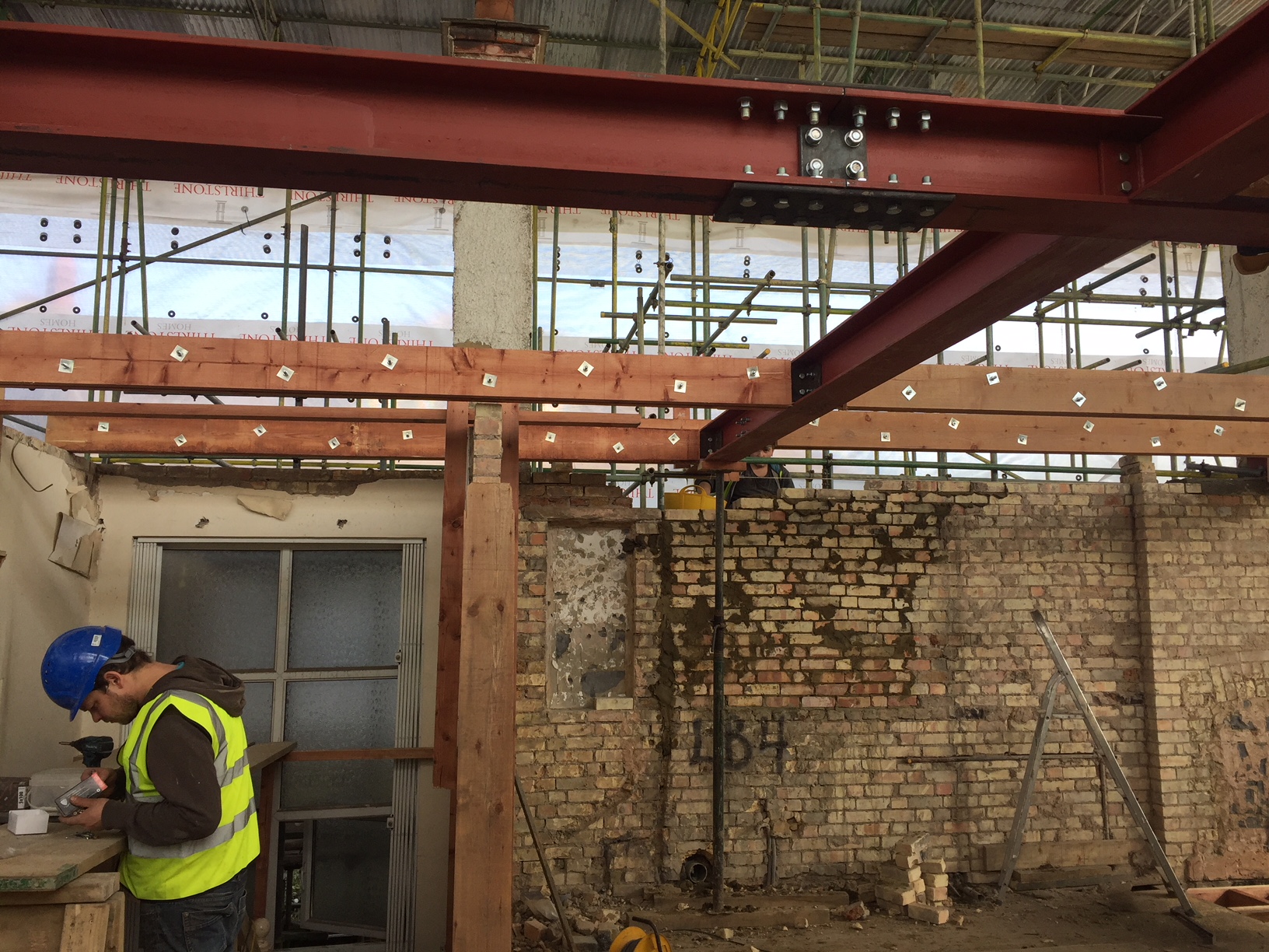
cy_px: 476
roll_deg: +0.3
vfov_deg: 48.2
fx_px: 1063
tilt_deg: +6.2
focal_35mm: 29
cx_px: 634
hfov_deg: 61.7
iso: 32
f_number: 2.2
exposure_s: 1/316
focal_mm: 4.15
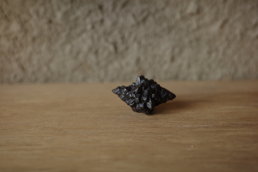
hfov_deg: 48.5
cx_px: 129
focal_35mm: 40
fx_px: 287
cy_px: 86
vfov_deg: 33.4
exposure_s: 1/100
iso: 200
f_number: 2.8
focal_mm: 26
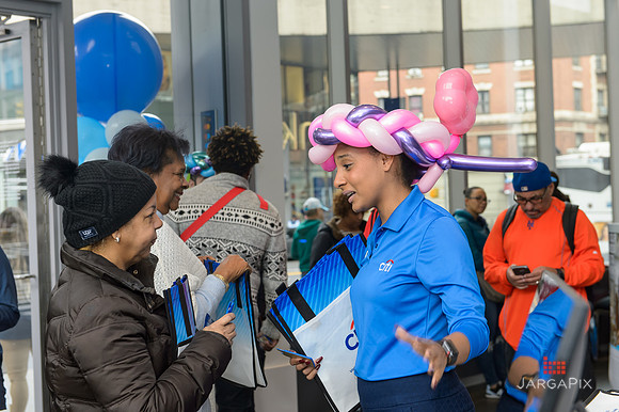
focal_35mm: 58
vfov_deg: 23.4
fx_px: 997
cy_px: 206
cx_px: 310
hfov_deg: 34.5
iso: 800
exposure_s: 1/160
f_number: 4.5
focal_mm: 58
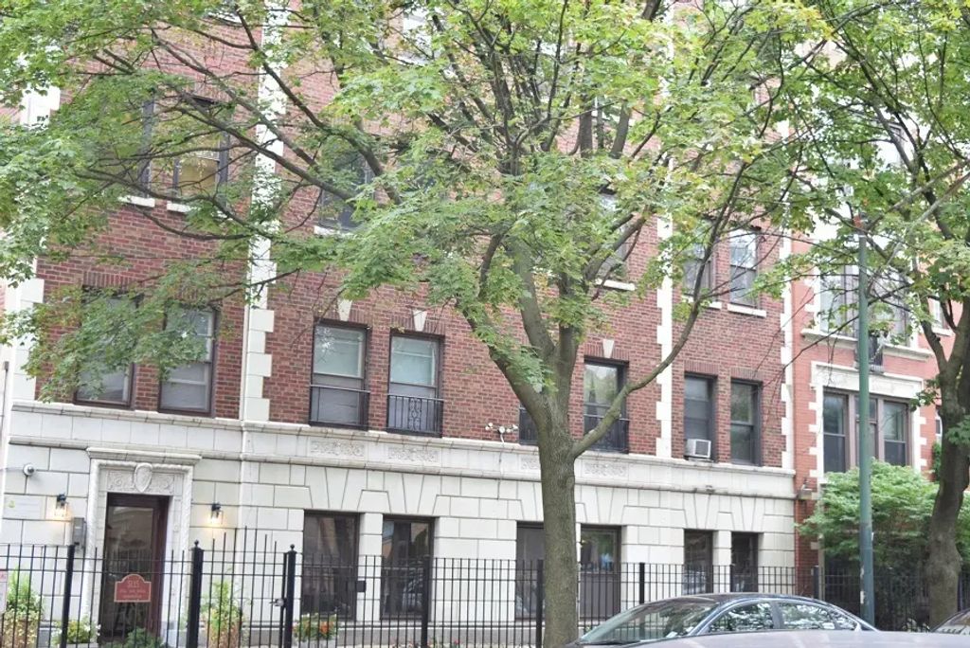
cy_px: 324
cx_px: 485
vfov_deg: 26.5
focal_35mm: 51
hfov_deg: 38.9
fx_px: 1375
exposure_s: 1/200
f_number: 5
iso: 1600
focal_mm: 34
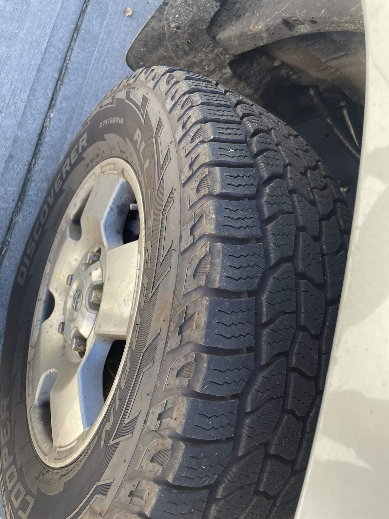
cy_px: 260
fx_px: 390
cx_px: 194
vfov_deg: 67.3
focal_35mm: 26
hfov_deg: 53.1
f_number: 1.6
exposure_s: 1/186
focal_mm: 4.2
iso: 32
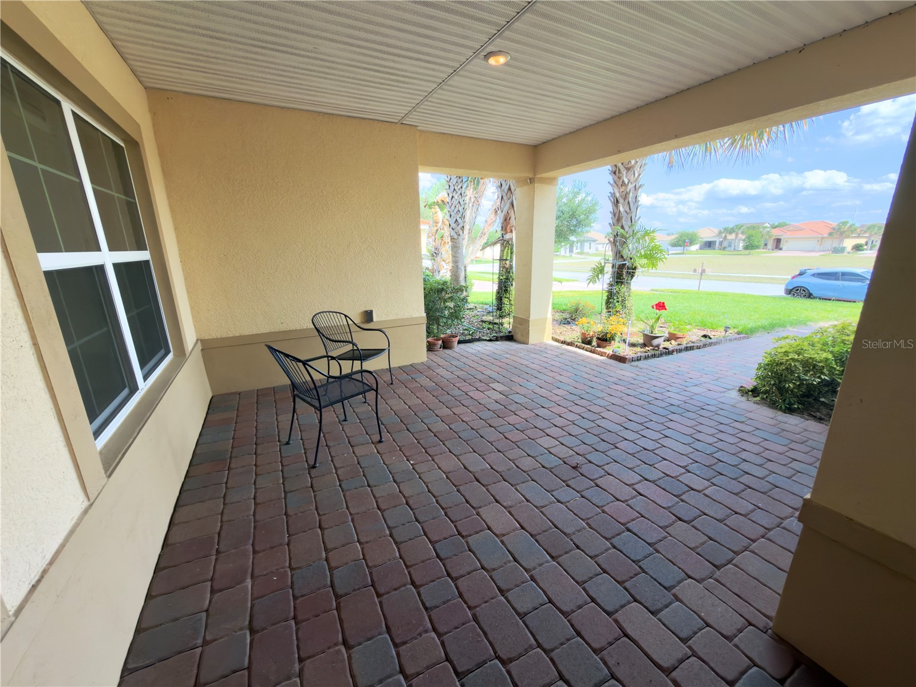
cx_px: 458
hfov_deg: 102.1
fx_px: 370
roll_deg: +1.2
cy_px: 344
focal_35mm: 14
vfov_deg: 85.7
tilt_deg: -14.8
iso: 50
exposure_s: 1/180
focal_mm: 2.22
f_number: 2.2
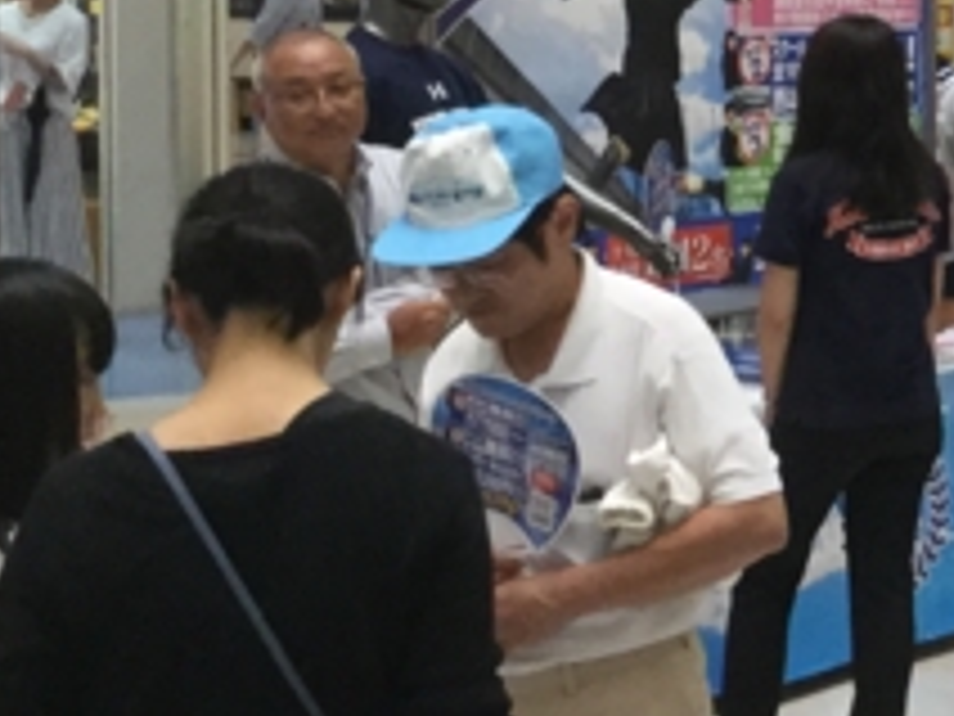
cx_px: 1318
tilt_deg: -3.6
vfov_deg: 12.6
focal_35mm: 117
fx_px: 3224
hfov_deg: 15.8
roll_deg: -0.2
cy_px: 77
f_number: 2.4
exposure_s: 1/30
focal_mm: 3.3
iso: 40
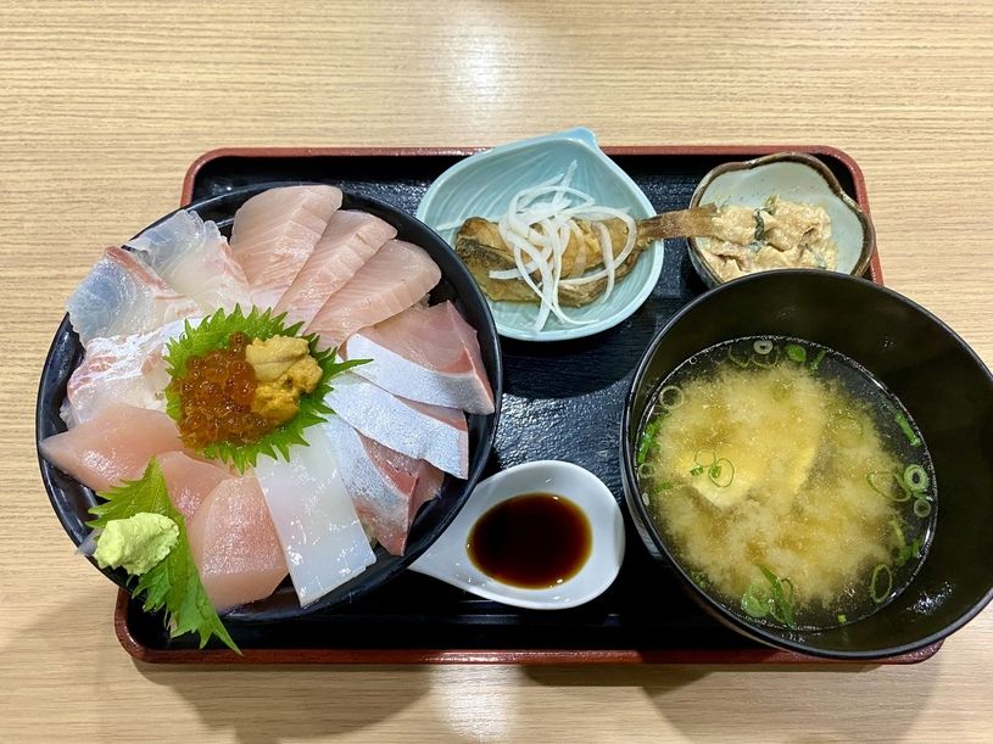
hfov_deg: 67.3
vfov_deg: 53.1
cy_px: 372
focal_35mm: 26
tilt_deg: -69.5
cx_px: 496
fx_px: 746
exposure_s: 1/60
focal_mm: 4.25
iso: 250
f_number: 1.8
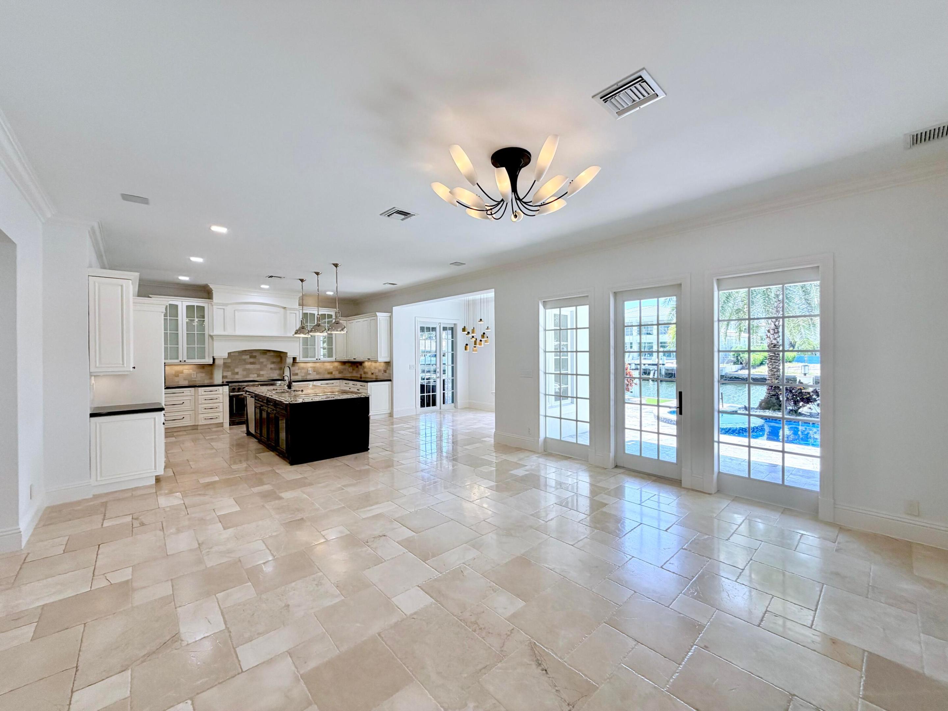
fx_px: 383
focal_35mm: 14
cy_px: 356
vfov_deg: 85.7
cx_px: 474
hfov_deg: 102.1
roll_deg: +0.6
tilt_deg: -0.7
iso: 50
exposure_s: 1/143
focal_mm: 2.22
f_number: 2.2
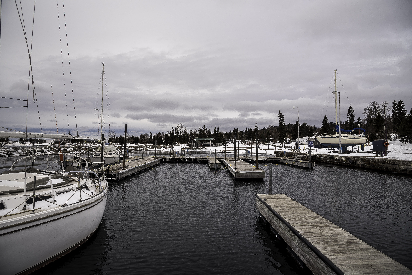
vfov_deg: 53.2
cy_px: 138
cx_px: 206
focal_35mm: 24
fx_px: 275
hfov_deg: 73.7
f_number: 8
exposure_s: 1/500
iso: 220
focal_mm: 24
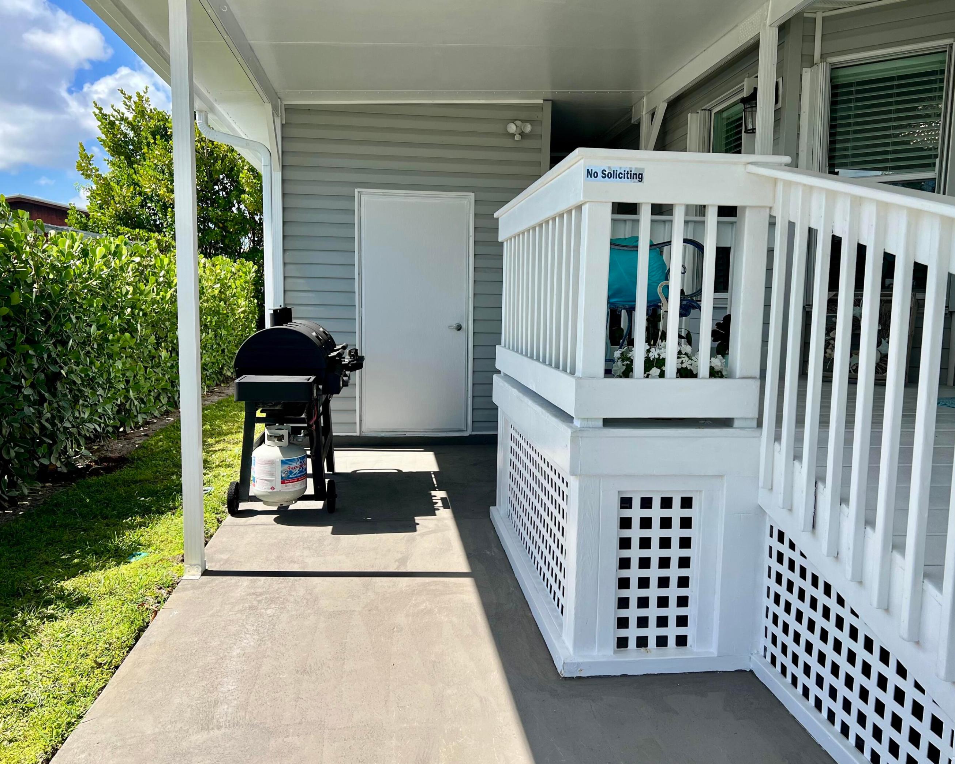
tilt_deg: -6.6
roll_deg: -1.3
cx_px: 503
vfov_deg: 51.5
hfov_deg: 62.2
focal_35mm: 28
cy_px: 378
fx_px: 791
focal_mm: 5.7
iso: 50
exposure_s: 1/2513
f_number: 1.5
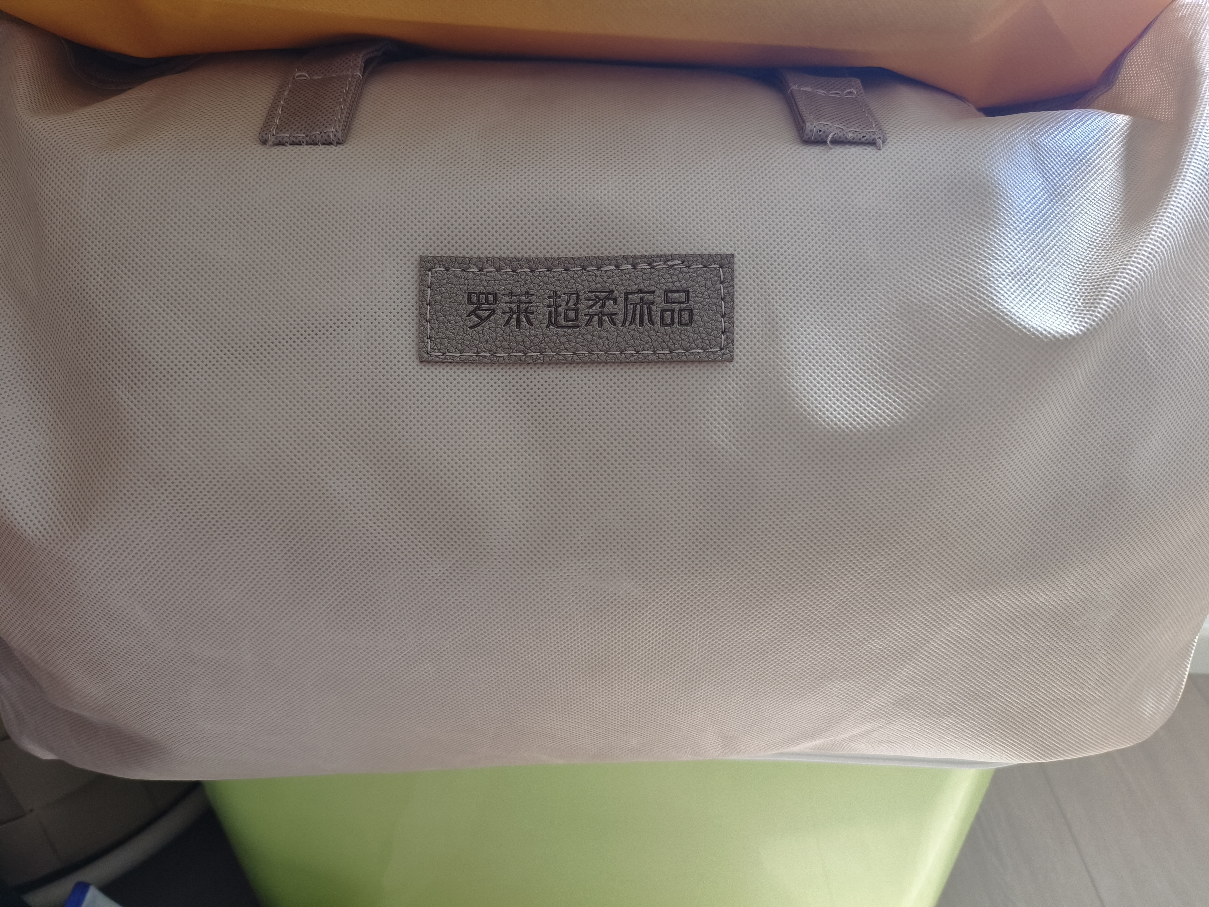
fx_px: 803
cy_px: 454
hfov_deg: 73.9
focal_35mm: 23
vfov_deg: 58.9
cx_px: 604
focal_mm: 5.5
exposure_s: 1/50
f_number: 1.75
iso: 1190
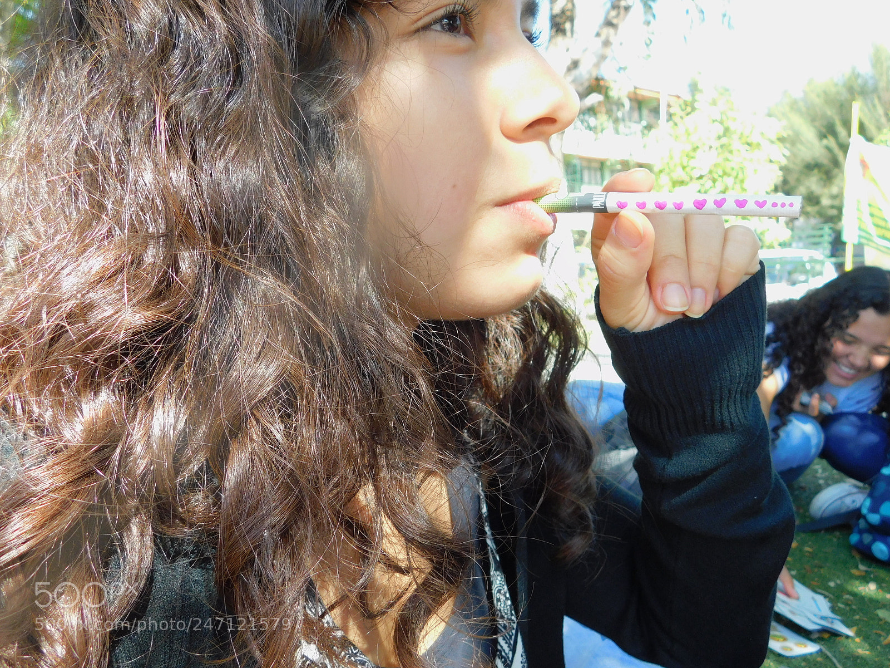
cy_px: 334
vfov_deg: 46.8
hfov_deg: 60.0
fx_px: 771
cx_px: 445
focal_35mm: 30
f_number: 3.2
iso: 200
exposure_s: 1/200
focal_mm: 5.3
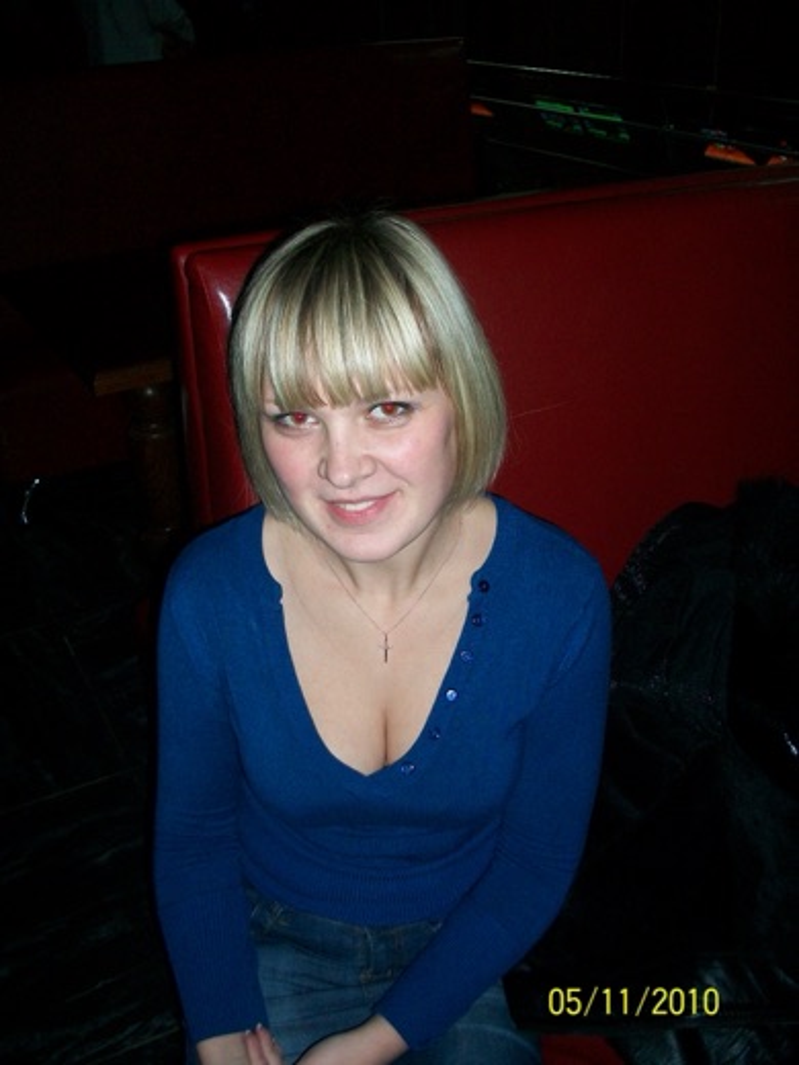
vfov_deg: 54.0
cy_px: 532
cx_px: 400
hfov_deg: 41.8
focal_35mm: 34
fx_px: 1046
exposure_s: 1/60
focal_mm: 5.7
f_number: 2.8
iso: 120
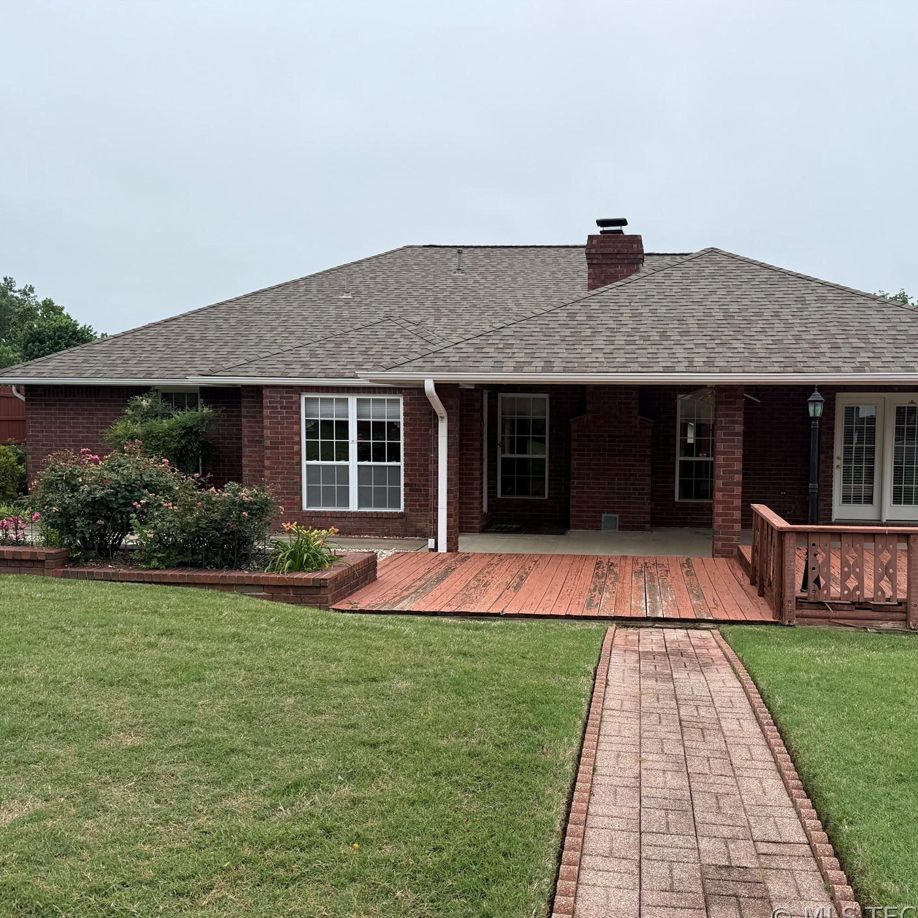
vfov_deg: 55.6
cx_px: 564
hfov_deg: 55.1
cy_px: 468
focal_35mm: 29
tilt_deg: -4.0
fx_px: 870
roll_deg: -0.9
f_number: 1.78
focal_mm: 6.76
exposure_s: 1/3145
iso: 80
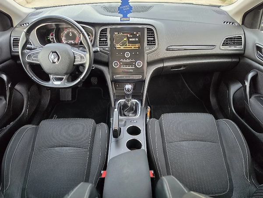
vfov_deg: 58.9
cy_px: 99
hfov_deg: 73.9
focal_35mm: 23
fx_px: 175
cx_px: 132
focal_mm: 6.5
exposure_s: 1/204
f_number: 1.4
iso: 500
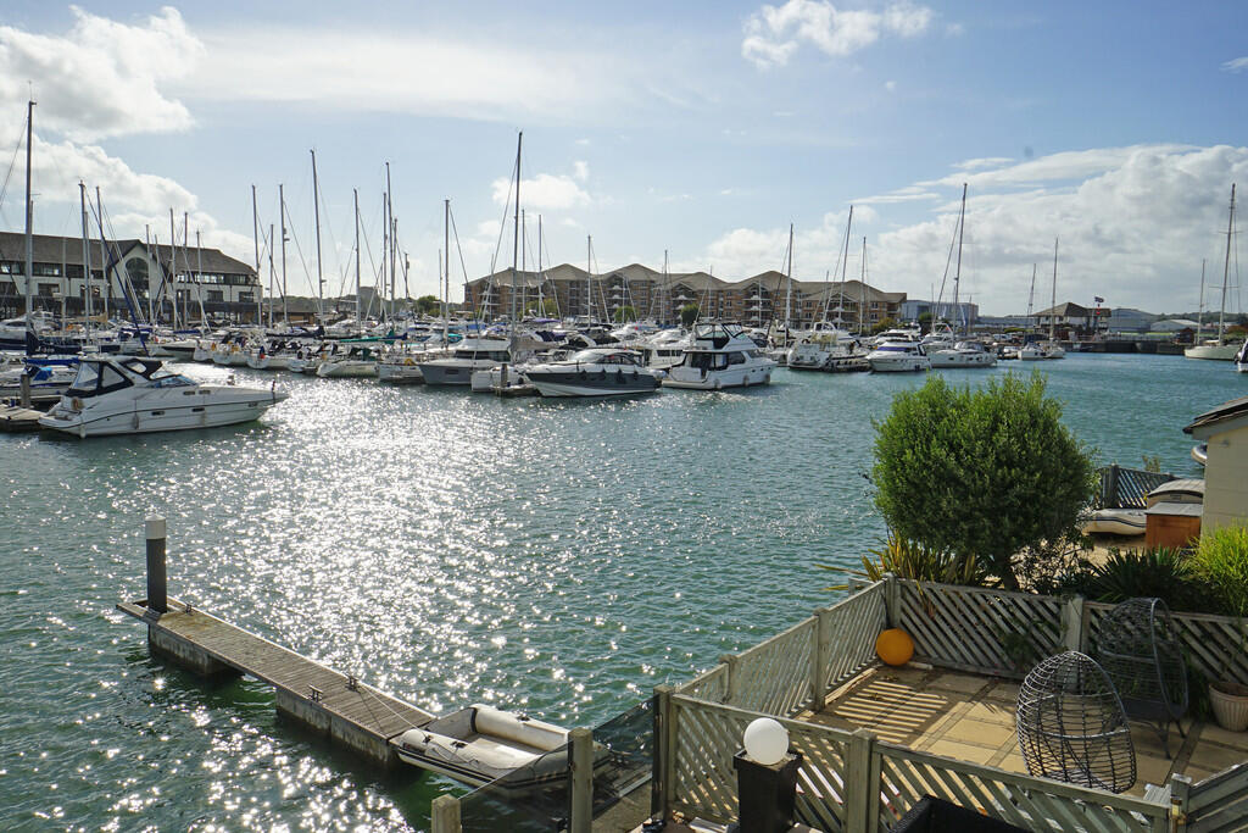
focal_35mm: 27
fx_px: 936
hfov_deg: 67.4
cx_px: 624
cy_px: 416
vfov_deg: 47.9
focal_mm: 18
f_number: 16
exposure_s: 1/200
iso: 100
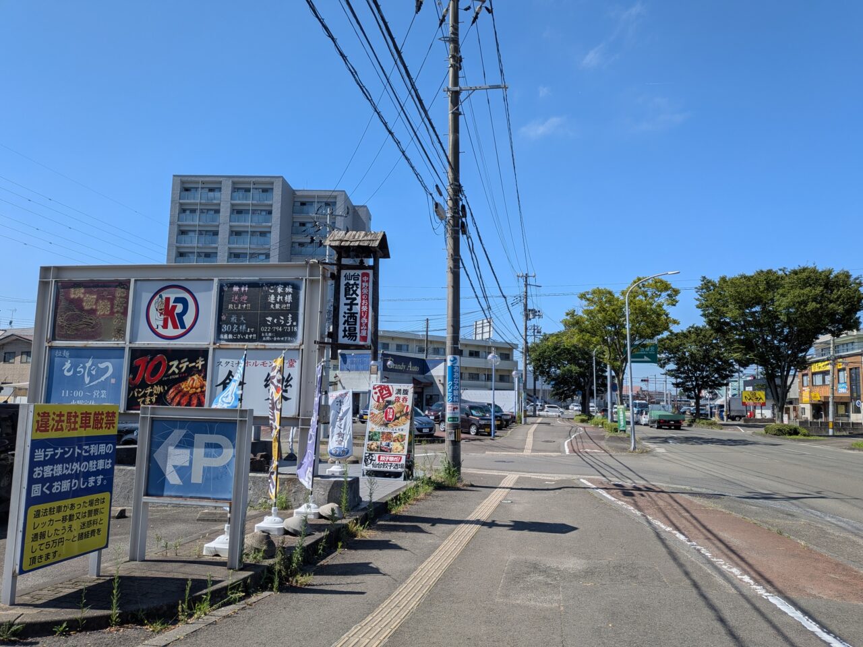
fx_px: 598
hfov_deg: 71.6
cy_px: 324
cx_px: 432
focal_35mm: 24
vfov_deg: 56.8
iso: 27
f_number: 1.7
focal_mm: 4.53
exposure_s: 1/10753
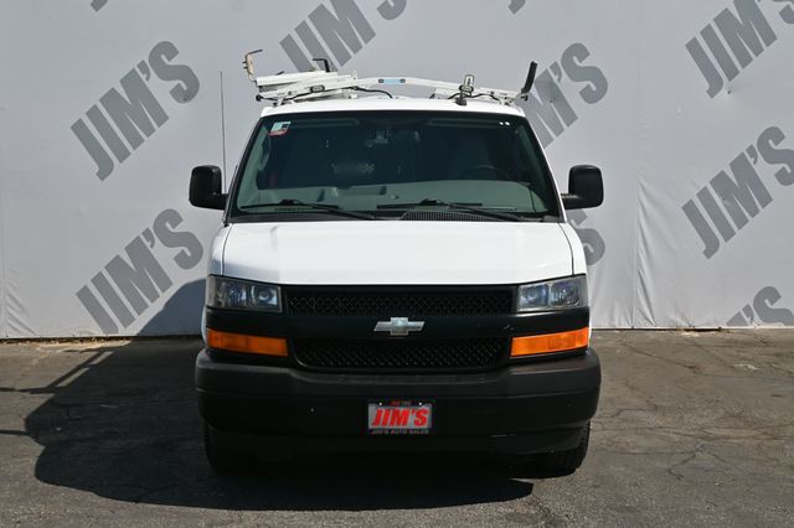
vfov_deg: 28.5
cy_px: 264
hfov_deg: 41.7
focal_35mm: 47
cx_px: 397
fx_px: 1042
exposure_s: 1/400
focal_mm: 31.5
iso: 100
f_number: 7.1
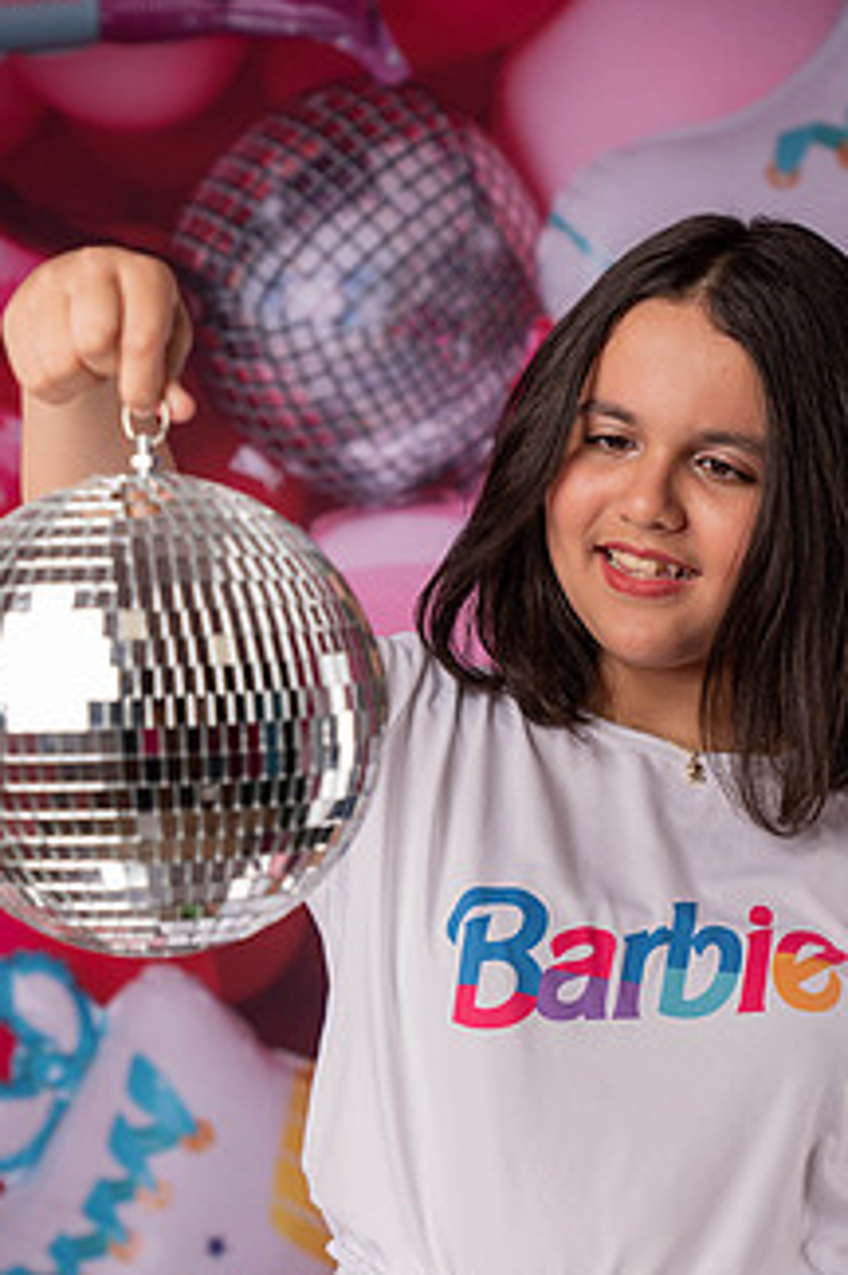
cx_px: 440
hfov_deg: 14.1
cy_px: 863
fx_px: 3434
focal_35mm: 97
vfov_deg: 21.0
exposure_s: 1/250
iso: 125
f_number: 4.5
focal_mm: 70
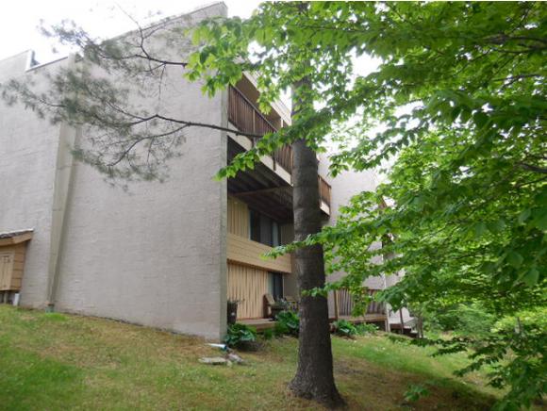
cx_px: 274
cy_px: 206
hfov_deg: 69.3
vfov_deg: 54.9
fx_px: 395
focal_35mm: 25
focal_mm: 4.5
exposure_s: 1/100
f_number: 3.1
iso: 125
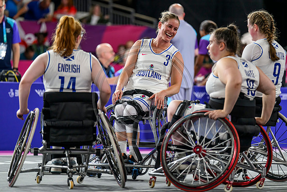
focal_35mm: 200
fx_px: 1595
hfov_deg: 10.3
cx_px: 144
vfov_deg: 6.9
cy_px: 96
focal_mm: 200
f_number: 3.2
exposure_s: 1/1600
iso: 2500
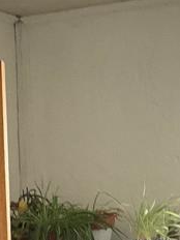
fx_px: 887
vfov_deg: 14.2
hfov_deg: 11.6
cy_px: 380
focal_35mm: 128
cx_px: 47
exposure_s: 1/60
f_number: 1.8
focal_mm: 3
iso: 160
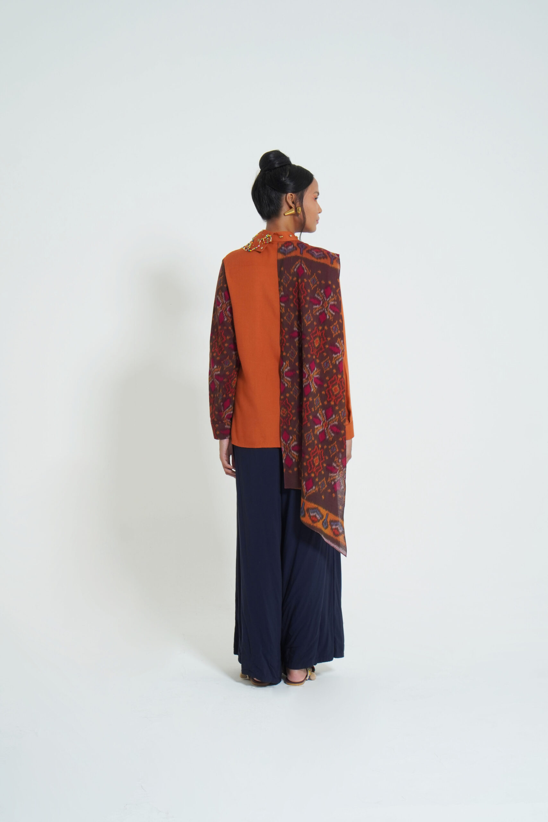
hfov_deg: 25.8
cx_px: 274
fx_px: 1198
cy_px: 411
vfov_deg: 37.8
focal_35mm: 52
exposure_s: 1/160
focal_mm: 35
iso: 250
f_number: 8
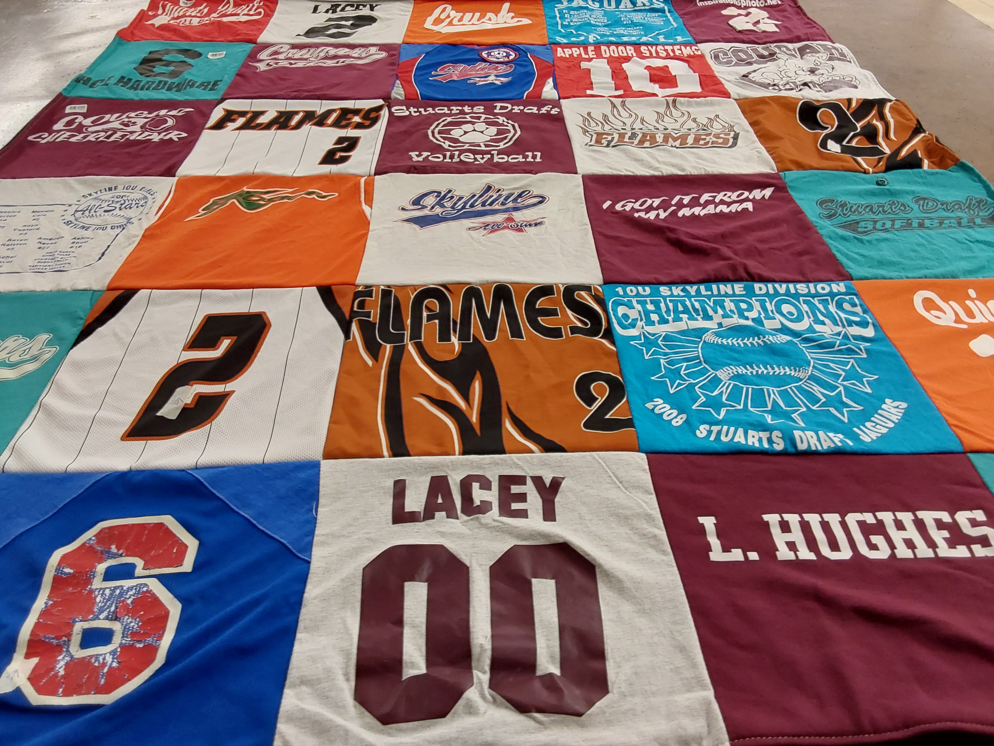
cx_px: 497
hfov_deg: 63.4
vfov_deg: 49.7
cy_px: 373
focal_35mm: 28
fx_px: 804
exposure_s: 1/50
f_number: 1.9
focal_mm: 2.91
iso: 80
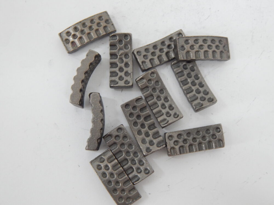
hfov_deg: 43.9
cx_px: 137
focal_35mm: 43
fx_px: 340
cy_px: 102
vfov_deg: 33.6
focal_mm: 7.7
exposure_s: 1/13
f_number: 3.6
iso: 400
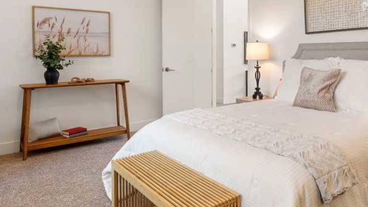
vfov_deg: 39.3
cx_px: 222
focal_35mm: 29
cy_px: 56
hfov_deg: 65.4
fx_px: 283
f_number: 9
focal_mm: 16
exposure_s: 1/15
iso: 320
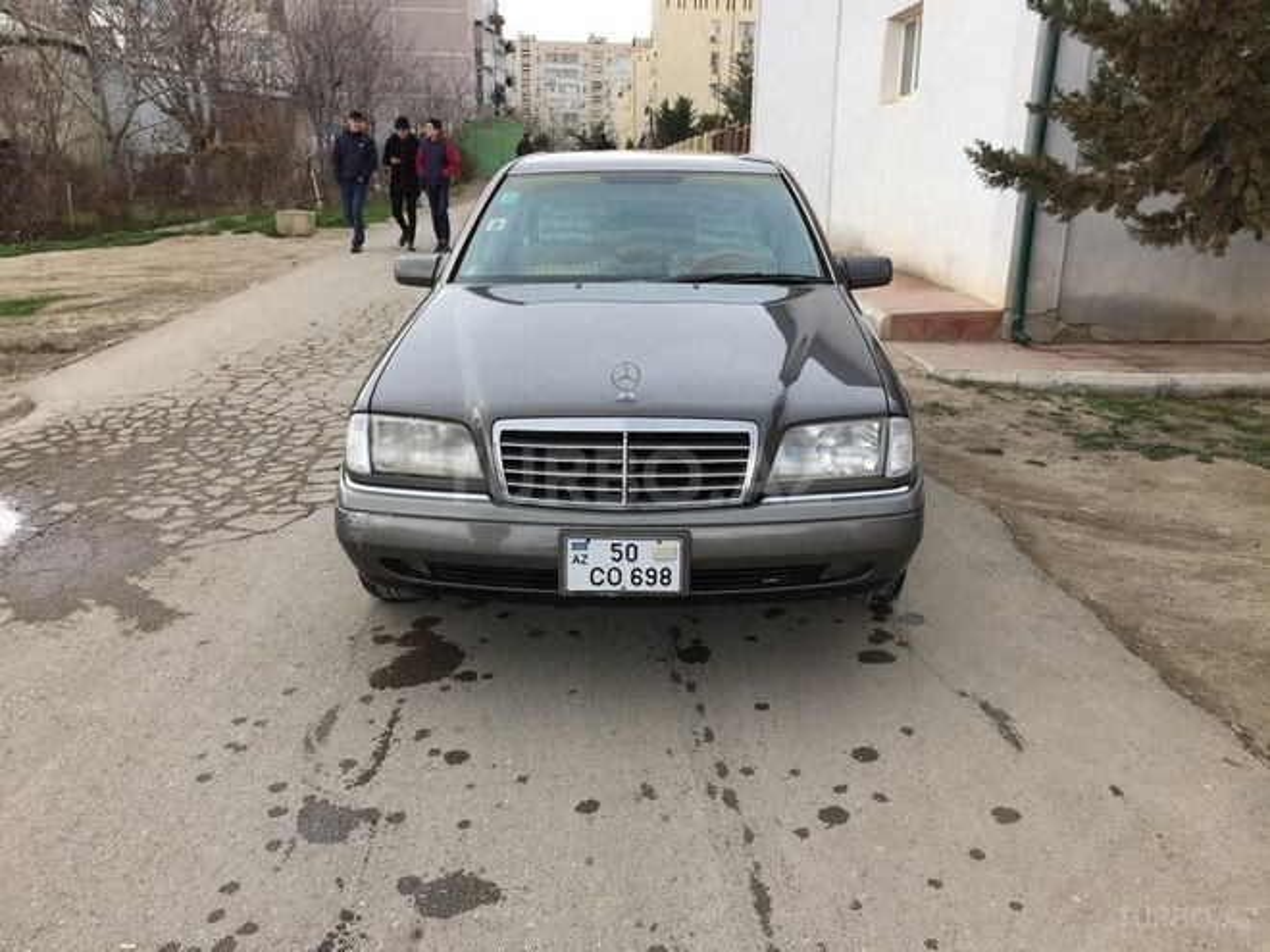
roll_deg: -0.7
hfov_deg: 61.7
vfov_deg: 48.2
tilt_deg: -17.1
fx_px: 1064
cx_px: 635
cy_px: 476
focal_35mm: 29
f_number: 2.2
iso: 32
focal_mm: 4.15
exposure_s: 1/648
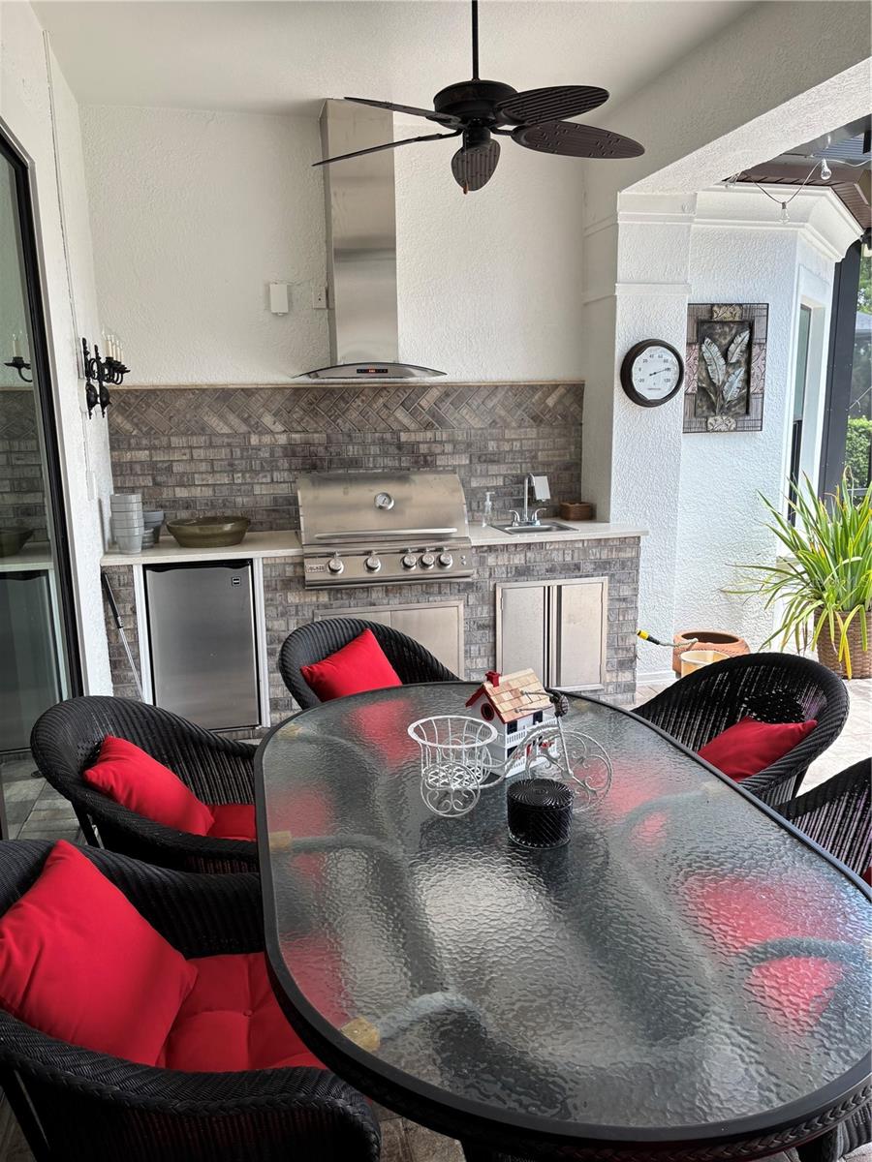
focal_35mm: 26
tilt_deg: -12.6
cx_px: 436
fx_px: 873
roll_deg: -1.9
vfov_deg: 67.3
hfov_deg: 53.1
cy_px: 581
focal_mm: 5.96
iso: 40
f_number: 1.6
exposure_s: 1/121
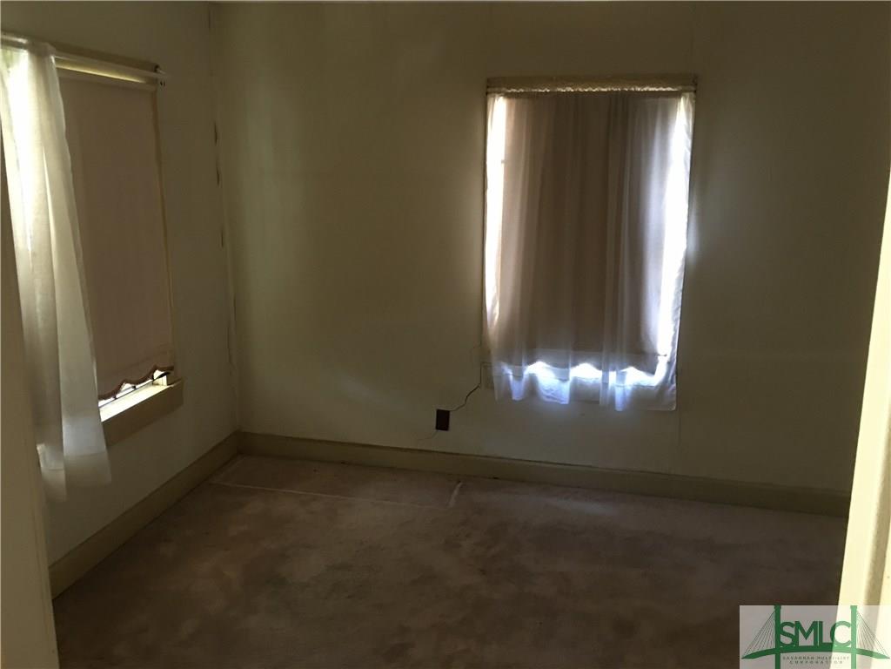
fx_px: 746
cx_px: 446
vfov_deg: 48.2
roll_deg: -0.2
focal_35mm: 29
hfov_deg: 61.7
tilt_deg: -10.5
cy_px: 334
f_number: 2.2
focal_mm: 4.15
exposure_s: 1/4
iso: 64
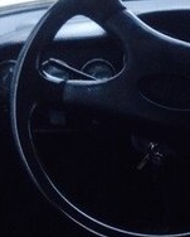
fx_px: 792
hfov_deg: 12.2
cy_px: 9
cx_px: 372
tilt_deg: -11.7
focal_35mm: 113
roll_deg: -6.4
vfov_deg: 16.7
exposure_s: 1/20
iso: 200
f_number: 2.4
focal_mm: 4.12
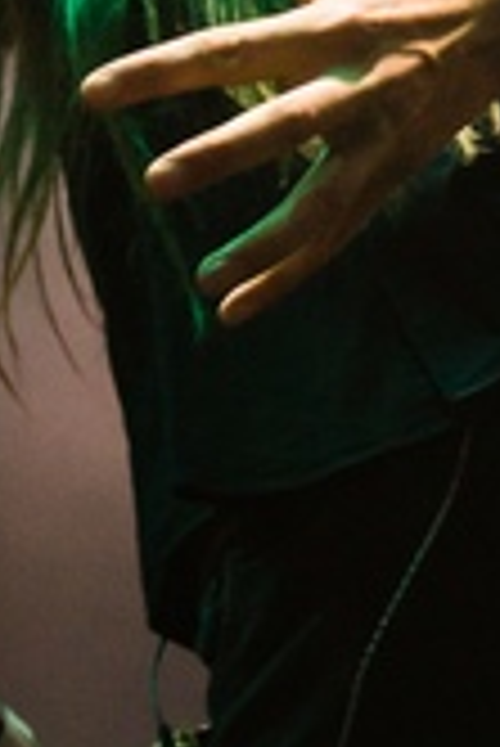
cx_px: 691
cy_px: -4
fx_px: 8814
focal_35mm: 424
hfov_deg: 3.2
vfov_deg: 4.8
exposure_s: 1/250
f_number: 4
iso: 3200
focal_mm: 98
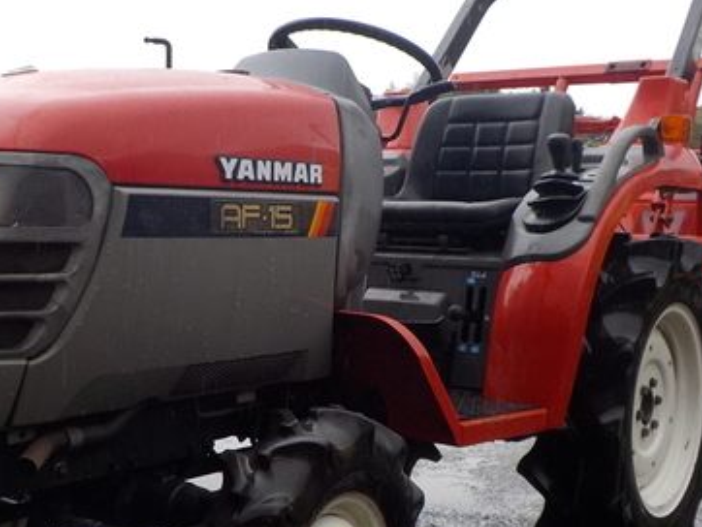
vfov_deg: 27.5
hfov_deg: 36.1
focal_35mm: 53
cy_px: 302
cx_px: 293
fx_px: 1076
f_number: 3.3
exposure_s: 1/200
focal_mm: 4.1
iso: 125
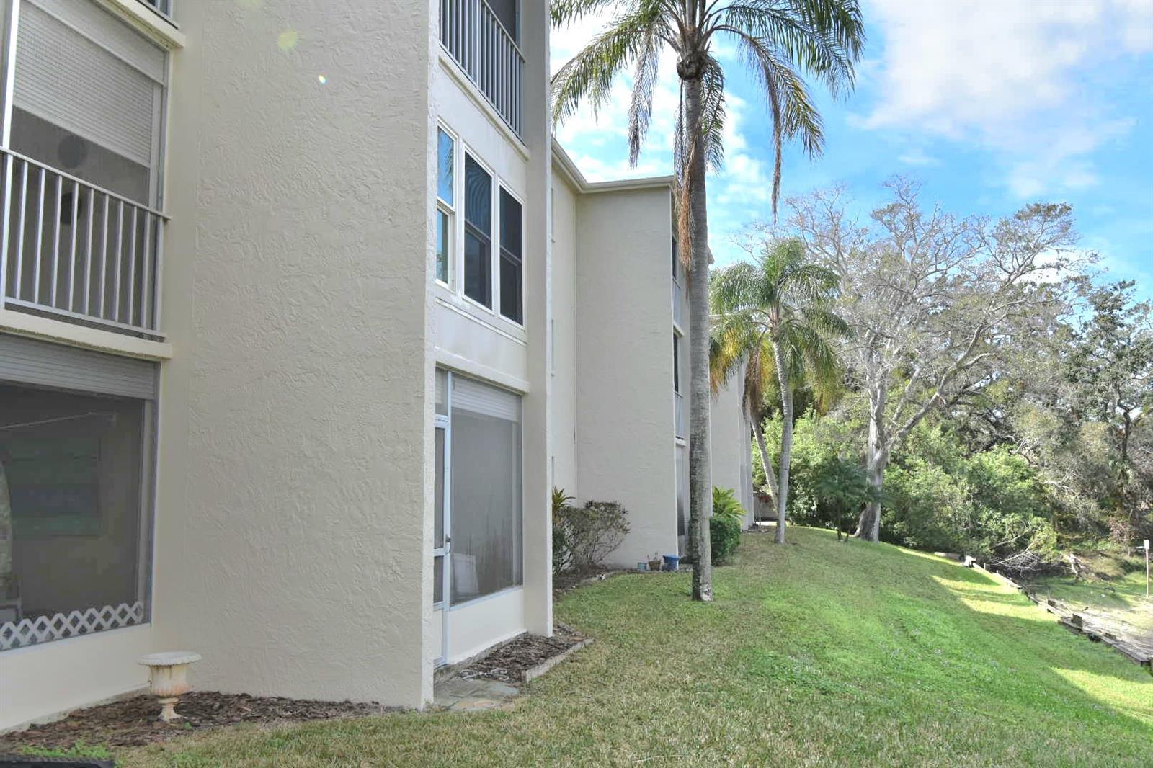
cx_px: 576
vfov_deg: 43.6
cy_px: 384
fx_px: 961
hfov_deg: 61.9
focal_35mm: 30
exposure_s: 1/323
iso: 200
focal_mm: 20
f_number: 9
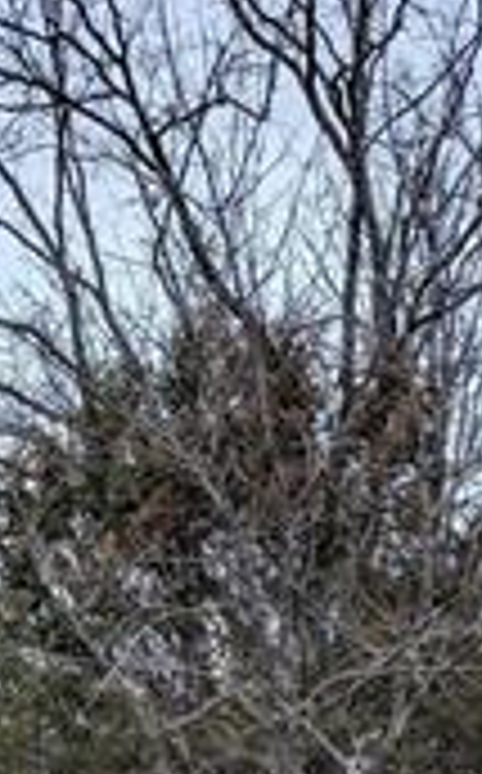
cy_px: 986
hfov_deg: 16.9
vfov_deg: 23.9
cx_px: 189
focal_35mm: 77
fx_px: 1624
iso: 60
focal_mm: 4.67
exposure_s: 1/1001
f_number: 2
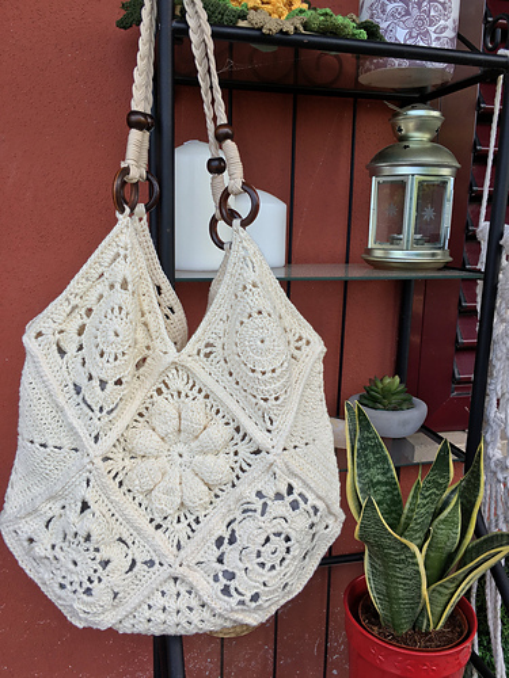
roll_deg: -2.3
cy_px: 339
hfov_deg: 48.2
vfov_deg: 61.7
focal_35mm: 29
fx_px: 569
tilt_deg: -10.4
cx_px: 254
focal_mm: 4.15
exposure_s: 1/234
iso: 25
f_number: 2.2
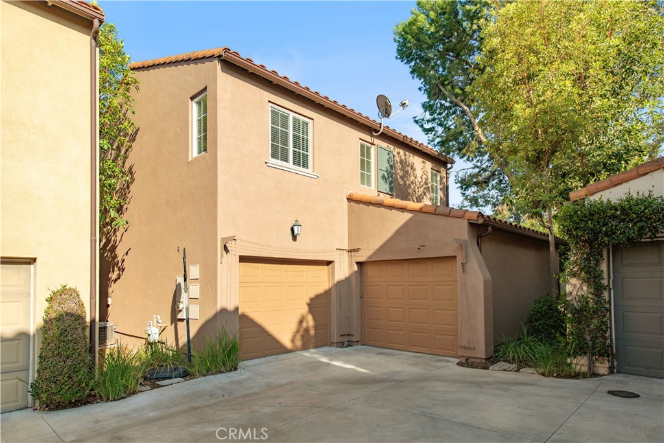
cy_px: 222
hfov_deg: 84.0
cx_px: 332
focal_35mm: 20
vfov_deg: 61.9
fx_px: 369
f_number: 8
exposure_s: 1/200
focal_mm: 20
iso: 100
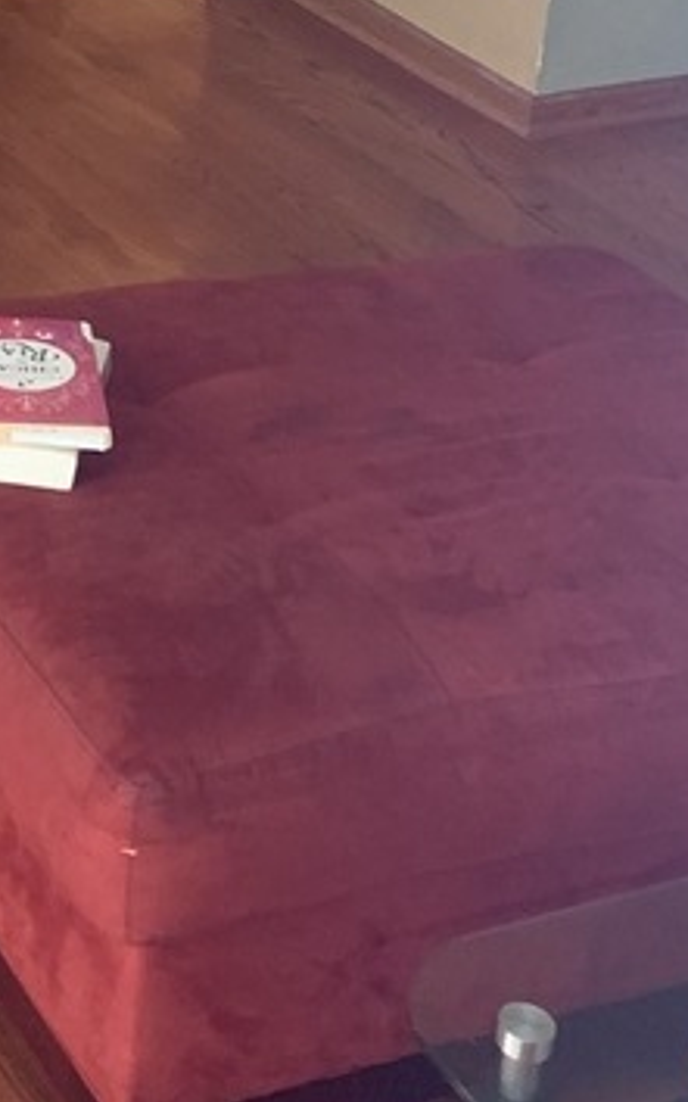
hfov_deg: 14.8
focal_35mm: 84
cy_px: -103
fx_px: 2522
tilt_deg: -16.0
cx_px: -209
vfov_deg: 23.2
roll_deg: -3.7
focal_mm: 4.25
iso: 400
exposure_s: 1/40
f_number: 1.8
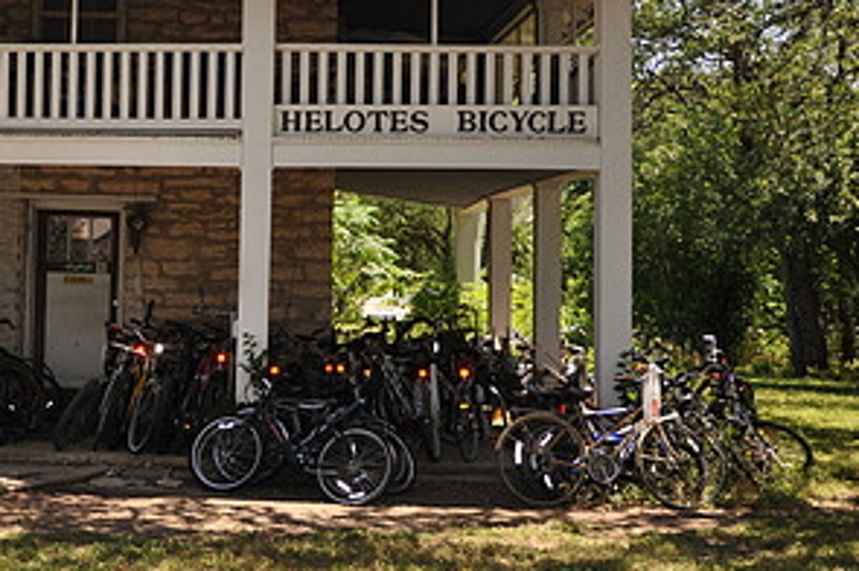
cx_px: 134
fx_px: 1477
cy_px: 115
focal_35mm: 62
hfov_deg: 31.3
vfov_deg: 21.6
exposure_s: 1/200
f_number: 3.8
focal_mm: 21
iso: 220
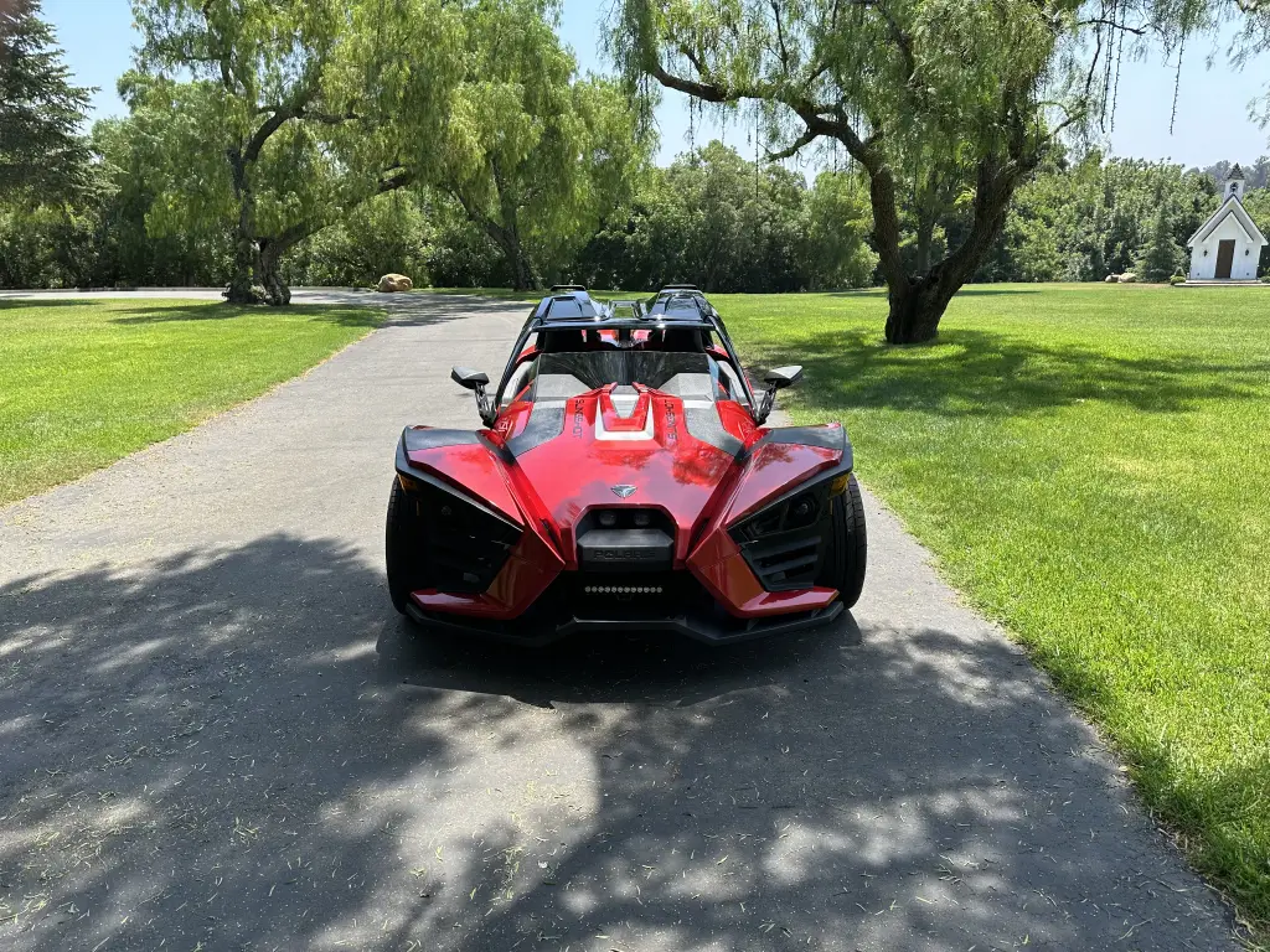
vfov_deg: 56.8
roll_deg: +2.6
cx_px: 635
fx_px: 881
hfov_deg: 71.6
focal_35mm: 24
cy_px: 476
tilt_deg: -16.2
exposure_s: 1/1664
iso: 80
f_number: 1.78
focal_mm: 6.86
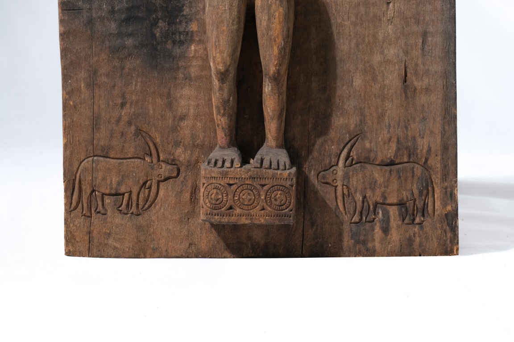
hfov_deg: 34.5
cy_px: 171
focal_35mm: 58
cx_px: 257
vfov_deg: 23.4
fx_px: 828
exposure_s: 1/125
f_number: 5.6
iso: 200
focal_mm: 38.8
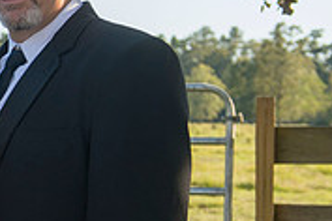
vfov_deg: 9.5
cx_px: -163
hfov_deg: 13.4
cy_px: 204
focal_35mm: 144
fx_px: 1328
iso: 200
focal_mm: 44
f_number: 4.5
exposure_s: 1/500
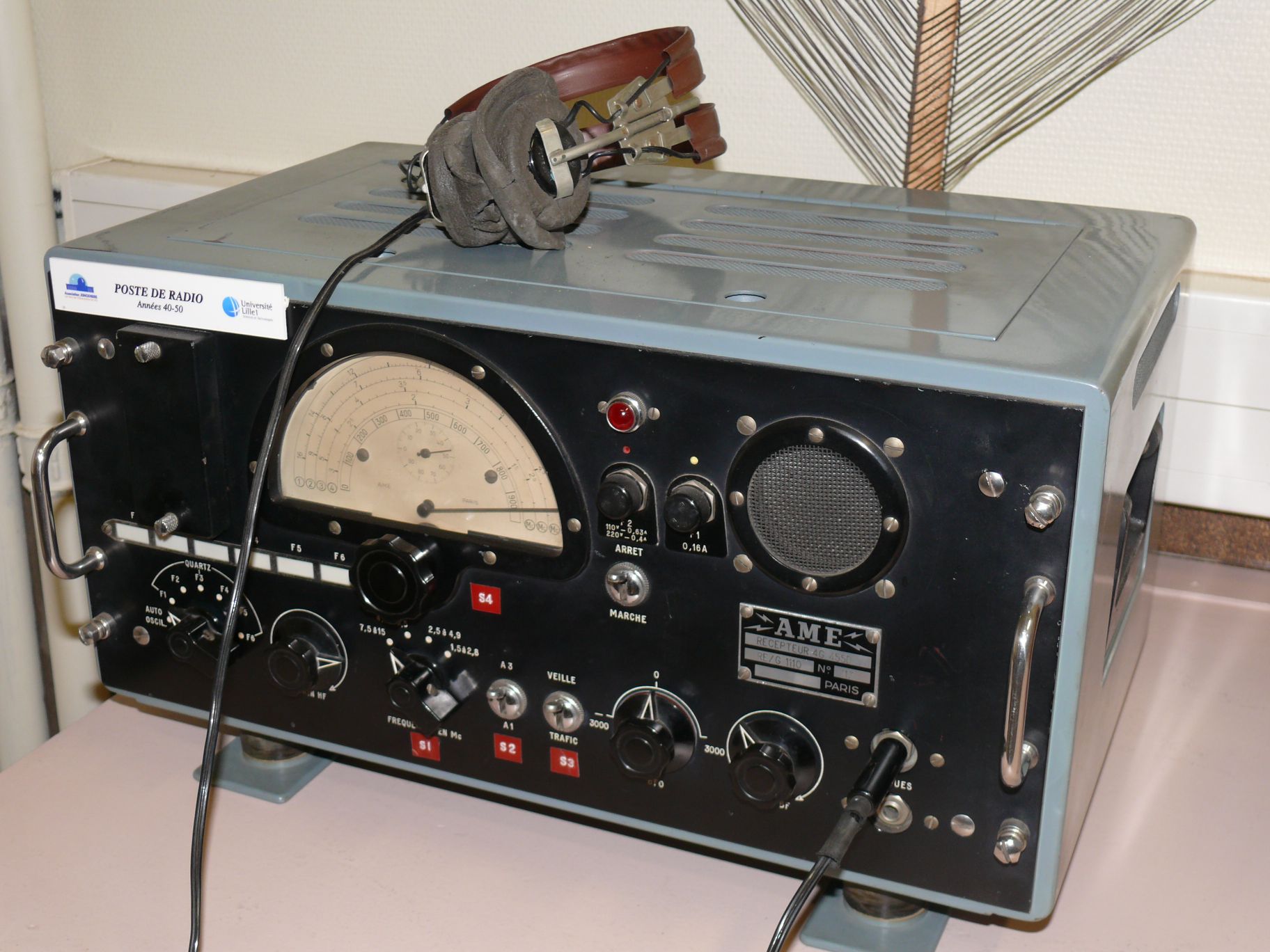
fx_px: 1688
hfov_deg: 41.2
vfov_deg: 31.5
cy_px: 476
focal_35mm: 46
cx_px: 635
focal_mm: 9.7
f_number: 3.2
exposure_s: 1/30
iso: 100
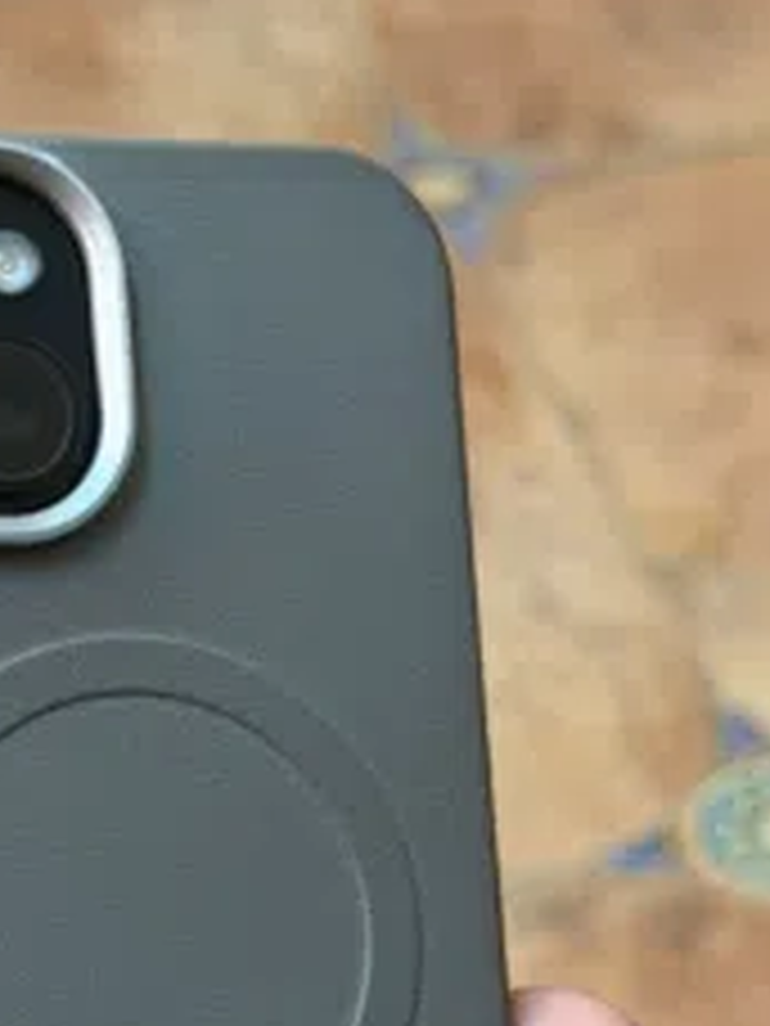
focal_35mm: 112
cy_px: 961
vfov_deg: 17.3
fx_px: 3322
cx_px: 68
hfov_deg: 13.1
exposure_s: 1/33
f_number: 1.78
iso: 400
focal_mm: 6.76
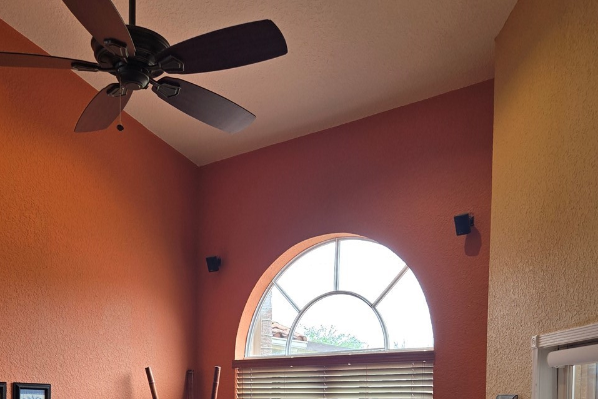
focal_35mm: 40
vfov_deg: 30.2
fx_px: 664
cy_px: 430
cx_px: 283
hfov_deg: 48.4
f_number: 1.8
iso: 40
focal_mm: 5.4
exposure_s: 1/120
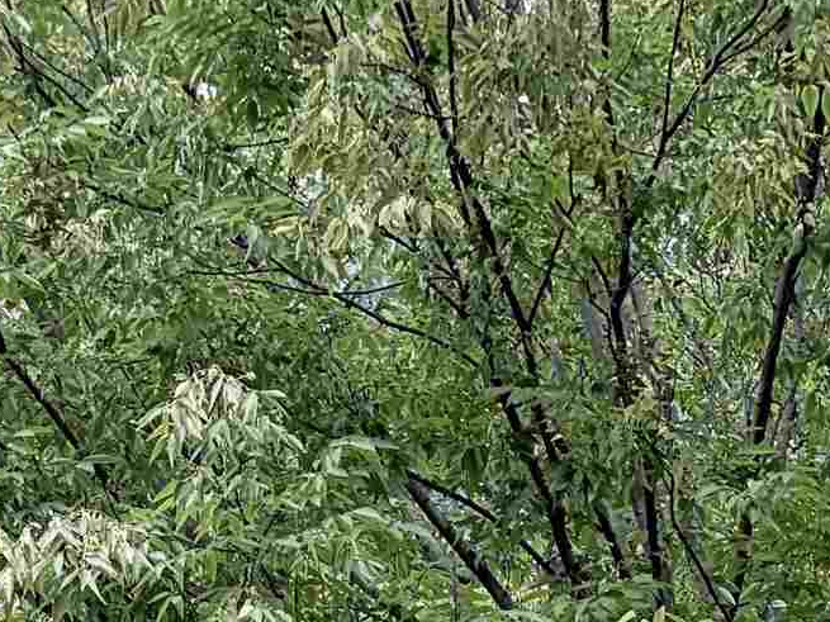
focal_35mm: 122
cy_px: 1412
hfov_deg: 16.1
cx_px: 531
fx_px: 2925
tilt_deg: +9.7
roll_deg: +0.2
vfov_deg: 10.7
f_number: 1.6
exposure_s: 1/404
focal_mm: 5.96
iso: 64
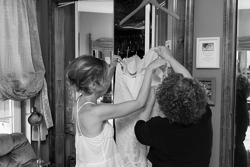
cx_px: 125
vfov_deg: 28.0
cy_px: 84
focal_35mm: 48
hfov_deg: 41.1
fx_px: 333
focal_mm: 48
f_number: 4.5
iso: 1250
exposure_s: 1/60
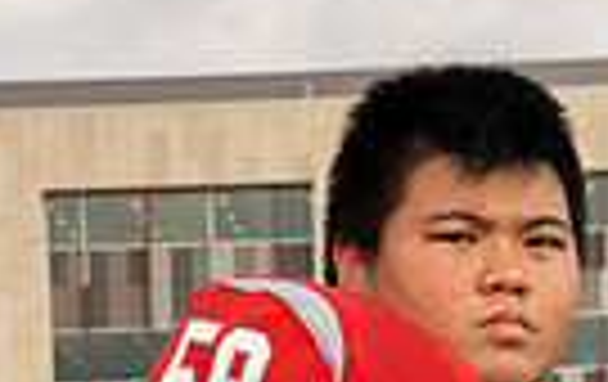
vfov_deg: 7.4
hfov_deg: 12.6
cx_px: 261
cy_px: 944
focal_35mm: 166
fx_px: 2756
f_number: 8
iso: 200
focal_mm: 49
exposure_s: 1/250
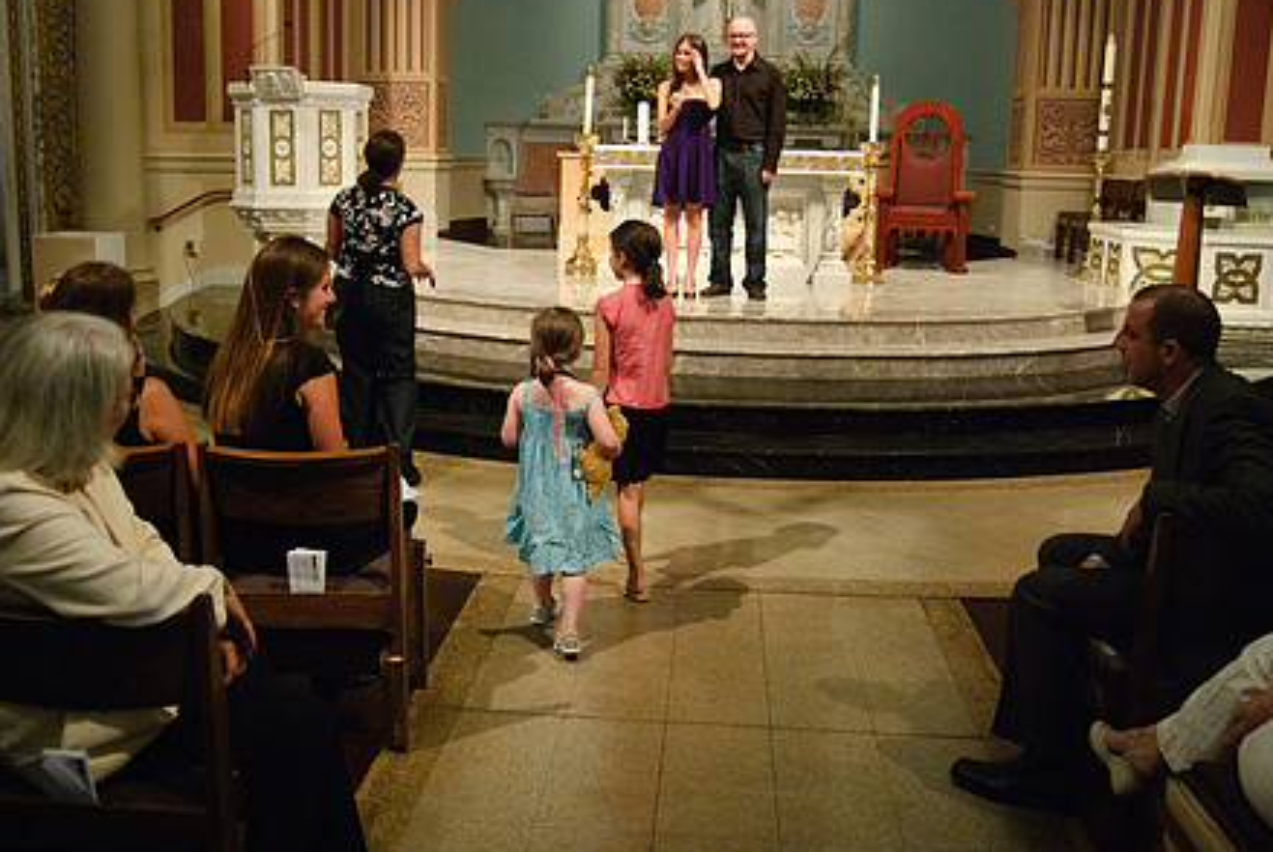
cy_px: 383
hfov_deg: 56.2
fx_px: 1192
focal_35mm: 34
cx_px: 606
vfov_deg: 39.3
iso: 1000
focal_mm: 17
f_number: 2.8
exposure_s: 1/125
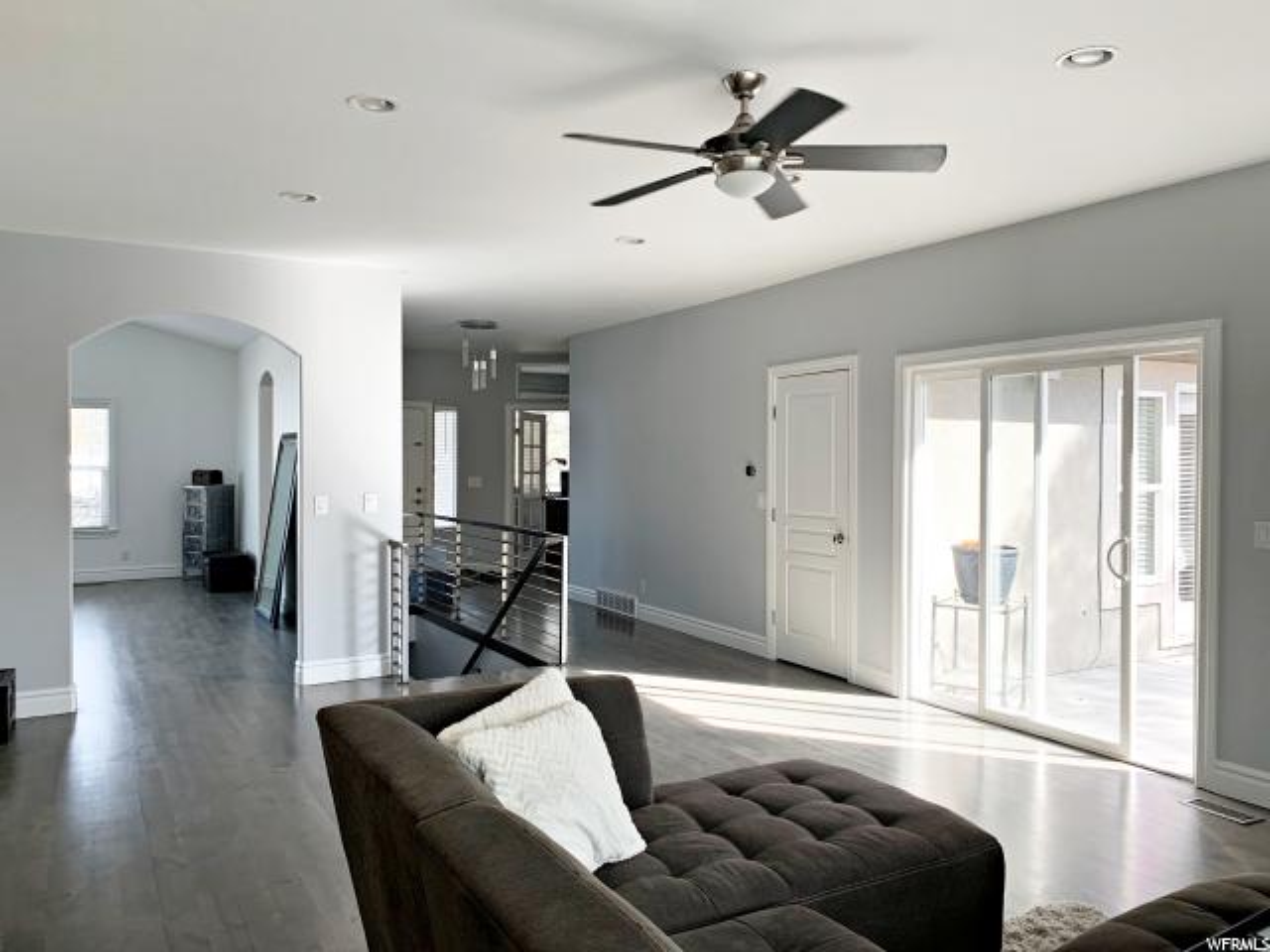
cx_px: 635
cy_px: 476
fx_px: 954
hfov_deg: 67.3
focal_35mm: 26
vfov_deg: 53.1
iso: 40
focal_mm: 4.25
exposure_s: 1/122
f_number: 1.8
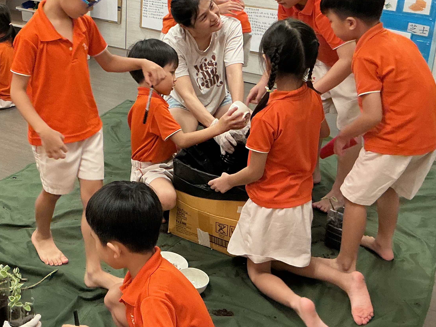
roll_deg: +0.1
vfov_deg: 27.3
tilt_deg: -20.6
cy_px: 98
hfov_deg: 35.2
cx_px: 97
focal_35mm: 53
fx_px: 668
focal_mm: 3
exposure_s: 1/50
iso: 160
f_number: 1.8
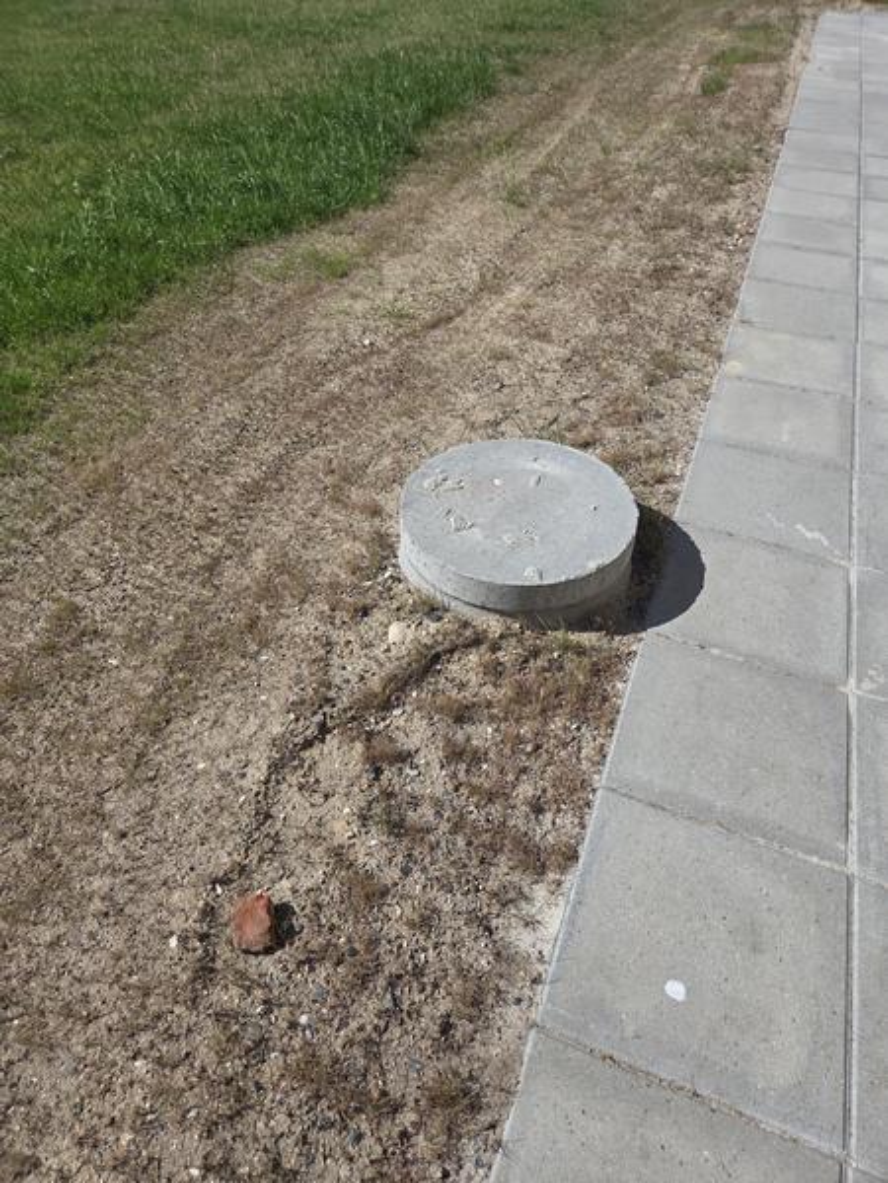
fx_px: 787
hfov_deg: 58.9
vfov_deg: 73.9
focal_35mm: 23
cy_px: 592
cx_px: 444
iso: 80
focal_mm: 5.4
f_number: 1.8
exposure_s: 1/6839
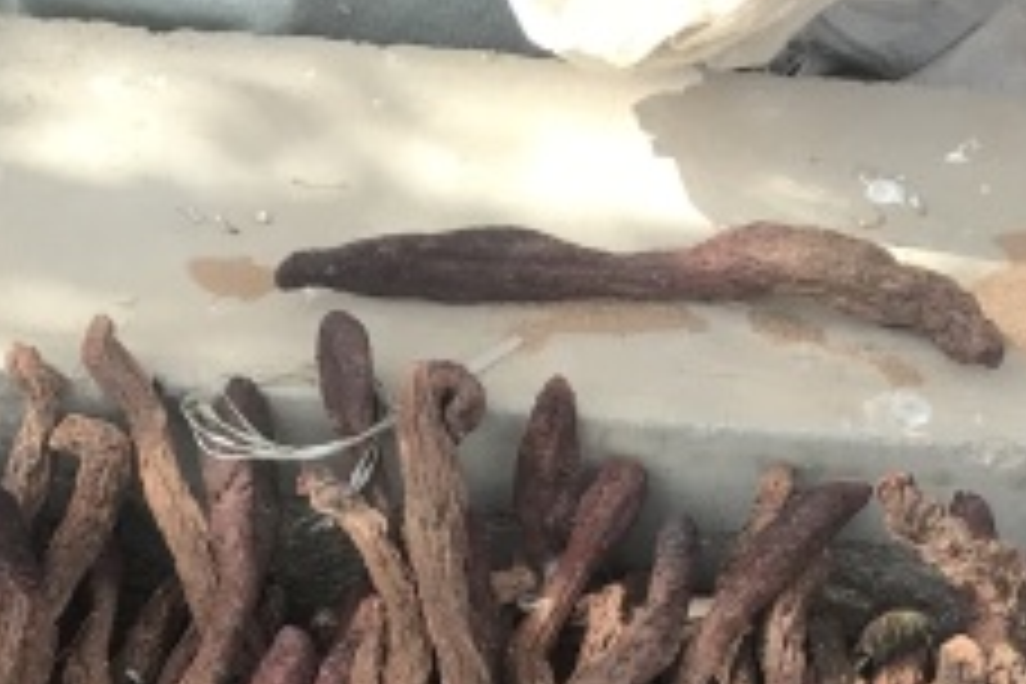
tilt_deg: -51.9
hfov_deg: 20.0
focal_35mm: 102
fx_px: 2907
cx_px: 500
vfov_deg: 12.6
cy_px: 1089
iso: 20
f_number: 1.8
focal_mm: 3.99
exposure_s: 1/418
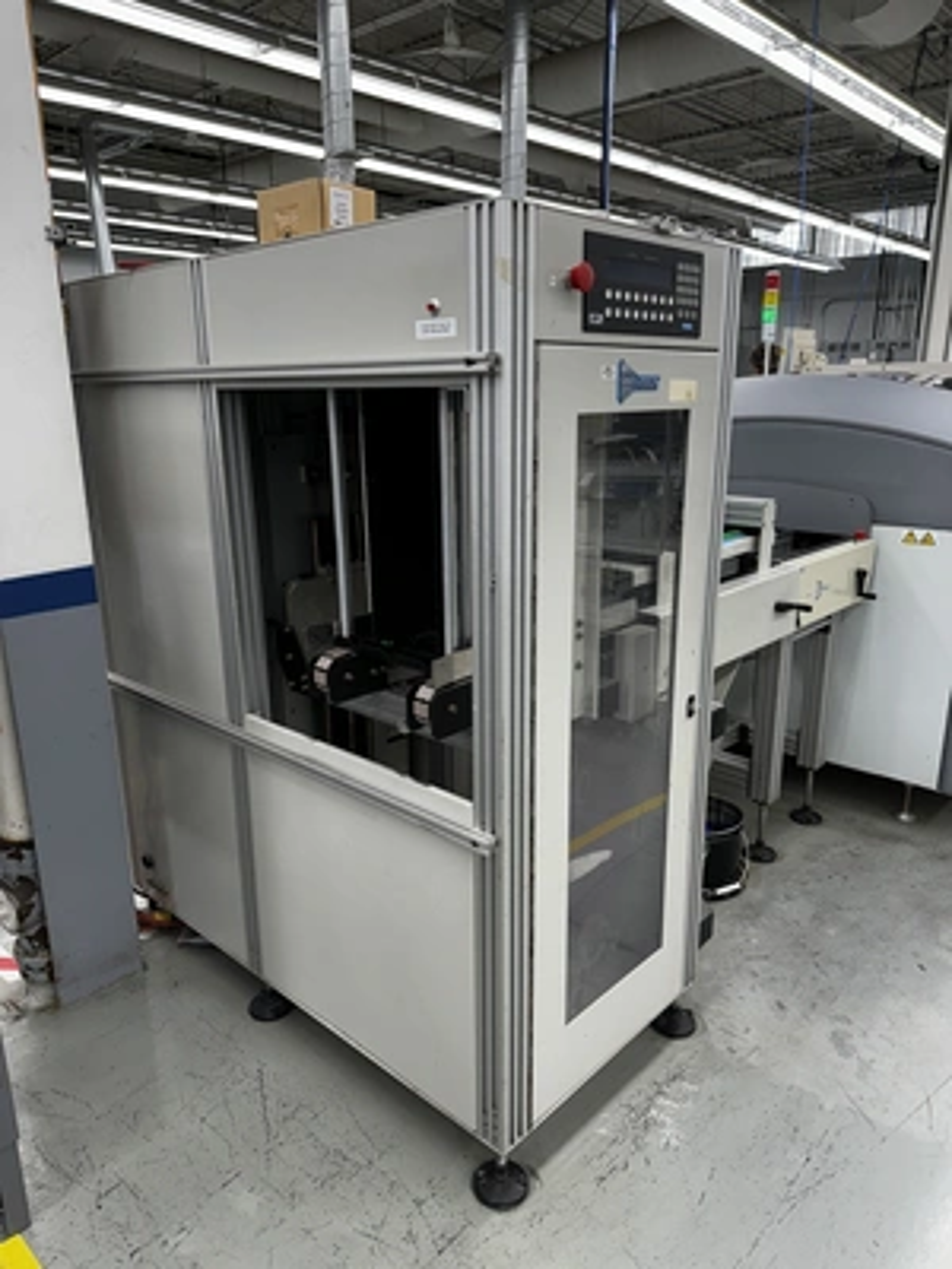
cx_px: 476
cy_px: 634
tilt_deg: -15.2
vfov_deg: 71.6
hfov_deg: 56.8
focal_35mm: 24
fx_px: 880
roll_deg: +1.6
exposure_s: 1/120
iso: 100
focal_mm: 6.76
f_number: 1.78
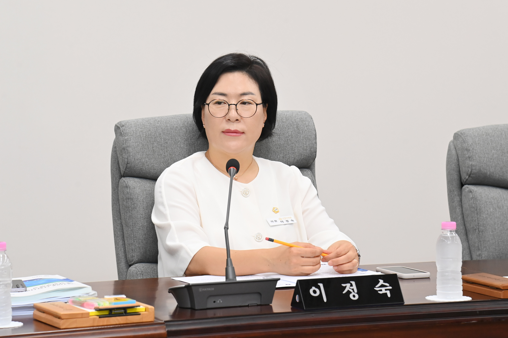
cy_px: 169
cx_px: 254
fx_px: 1693
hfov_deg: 17.1
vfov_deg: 11.4
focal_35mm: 120
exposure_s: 1/250
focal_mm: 120
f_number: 6.3
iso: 3200
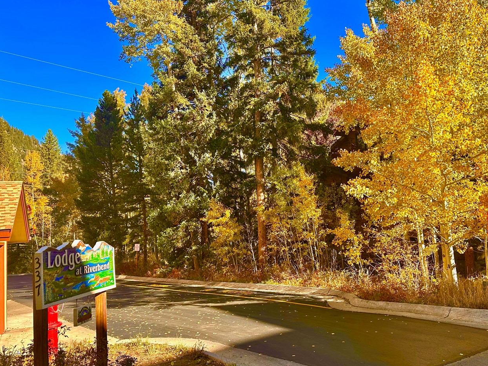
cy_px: 190
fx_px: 437
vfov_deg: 45.4
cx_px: 276
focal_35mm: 31
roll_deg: +3.1
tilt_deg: +6.2
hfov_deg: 58.2
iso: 80
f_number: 1.78
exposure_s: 1/1212
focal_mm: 6.86
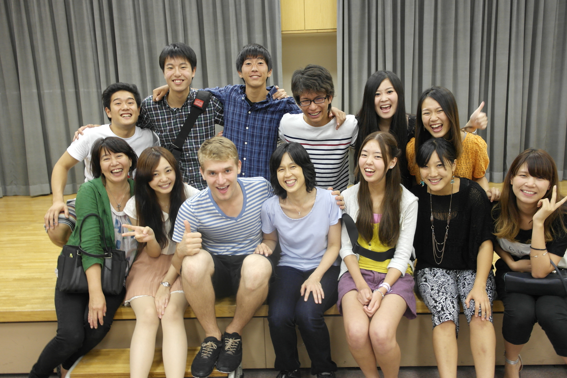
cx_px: 284
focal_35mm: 33
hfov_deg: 57.2
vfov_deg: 40.0
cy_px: 189
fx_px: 520
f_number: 3.5
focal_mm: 22
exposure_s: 1/20
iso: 800
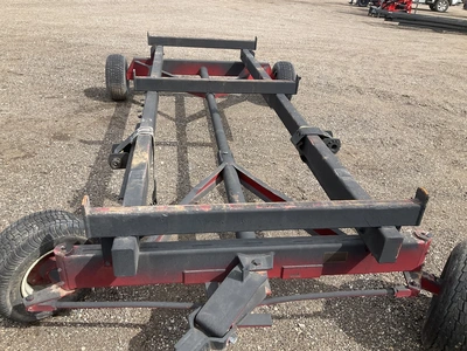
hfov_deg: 61.7
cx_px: 234
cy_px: 176
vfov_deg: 48.2
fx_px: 391
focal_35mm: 29
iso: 25
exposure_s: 1/829
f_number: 1.8
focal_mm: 3
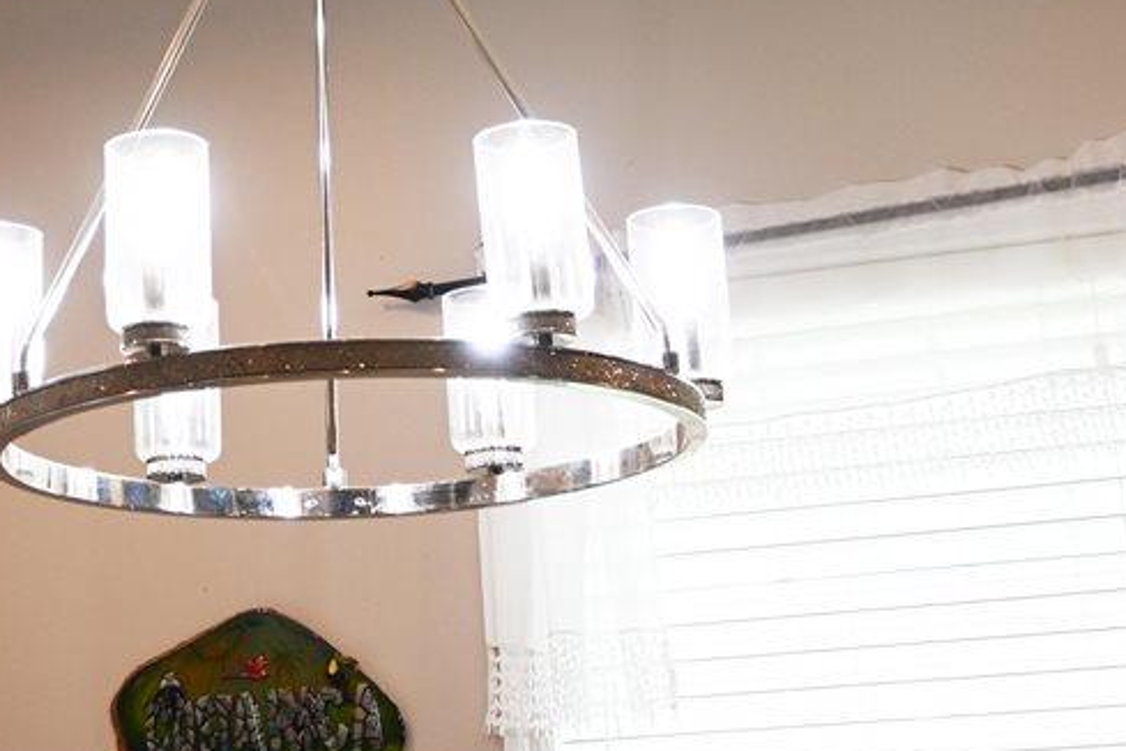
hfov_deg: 22.2
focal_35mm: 90
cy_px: -188
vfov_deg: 14.6
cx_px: 196
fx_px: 2824
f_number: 4.2
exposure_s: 1/60
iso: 100
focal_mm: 23
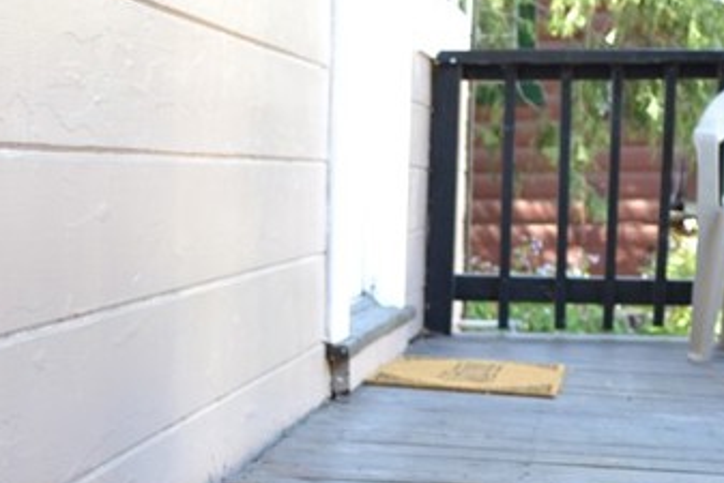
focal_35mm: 82
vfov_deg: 15.7
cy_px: 664
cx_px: 378
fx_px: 1650
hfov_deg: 24.8
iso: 400
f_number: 4
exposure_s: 1/60
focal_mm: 18
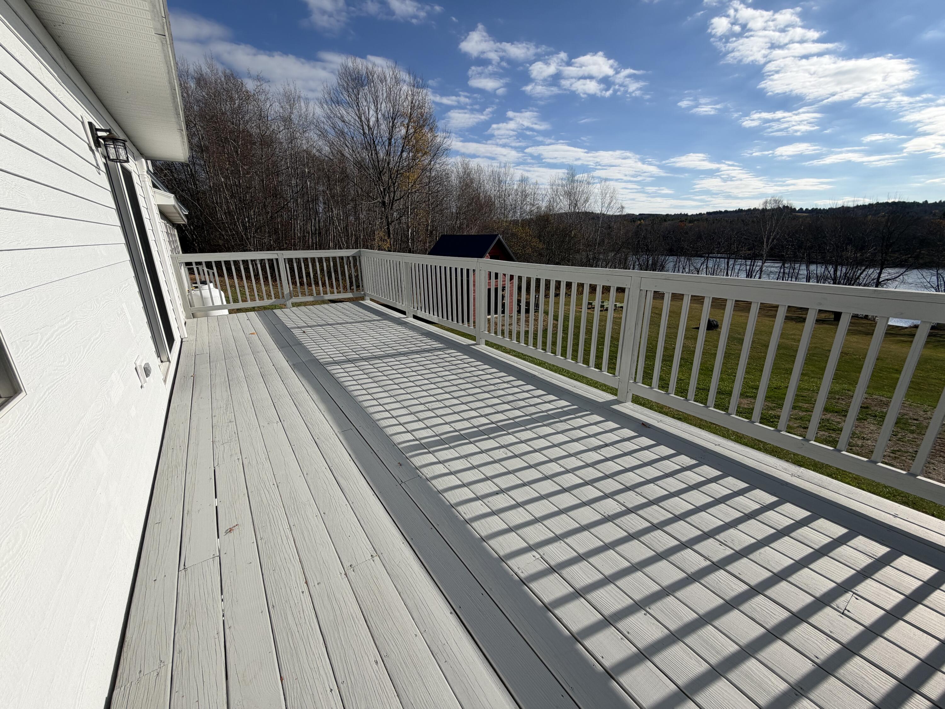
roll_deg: +2.0
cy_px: 354
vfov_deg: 85.7
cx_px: 472
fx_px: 382
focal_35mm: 14
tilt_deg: -15.8
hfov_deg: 102.1
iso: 20
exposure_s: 1/1745
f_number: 2.2
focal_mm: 2.22
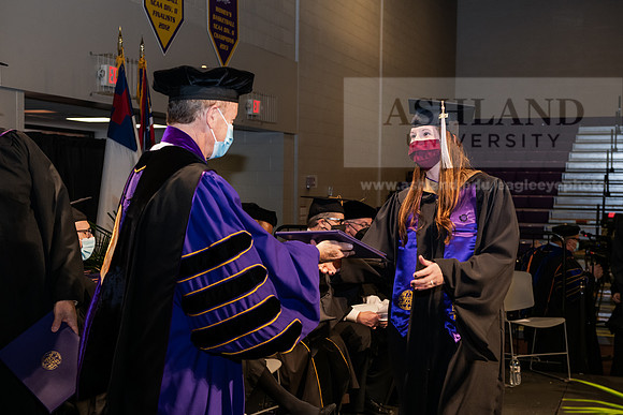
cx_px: 312
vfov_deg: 24.2
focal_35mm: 56
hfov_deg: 35.6
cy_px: 208
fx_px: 969
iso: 1600
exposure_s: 1/200
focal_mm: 56
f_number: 6.3
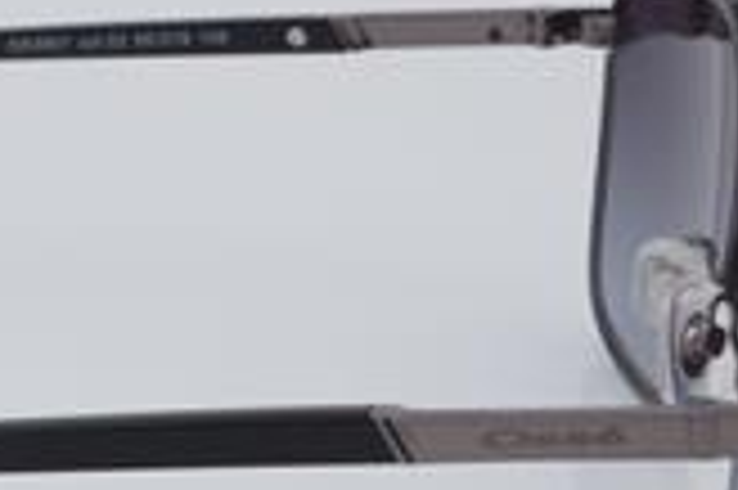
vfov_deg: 8.3
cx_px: 4
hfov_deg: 12.4
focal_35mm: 164
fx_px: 3363
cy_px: 355
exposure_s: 1/4
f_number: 32
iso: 100
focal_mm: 45
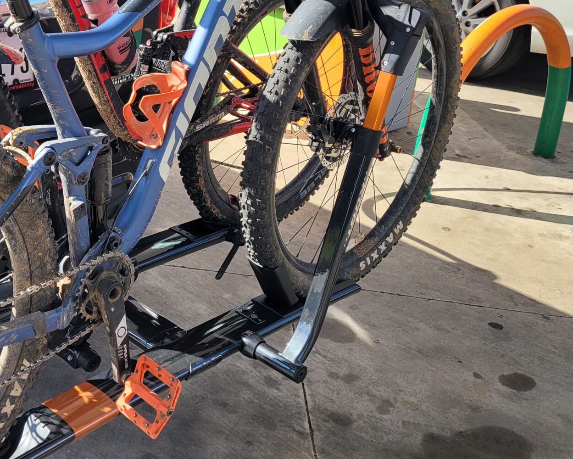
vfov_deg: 28.9
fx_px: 882
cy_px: 143
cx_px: 91
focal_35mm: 52
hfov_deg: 34.5
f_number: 1.8
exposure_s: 1/836
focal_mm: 5.4
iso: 40
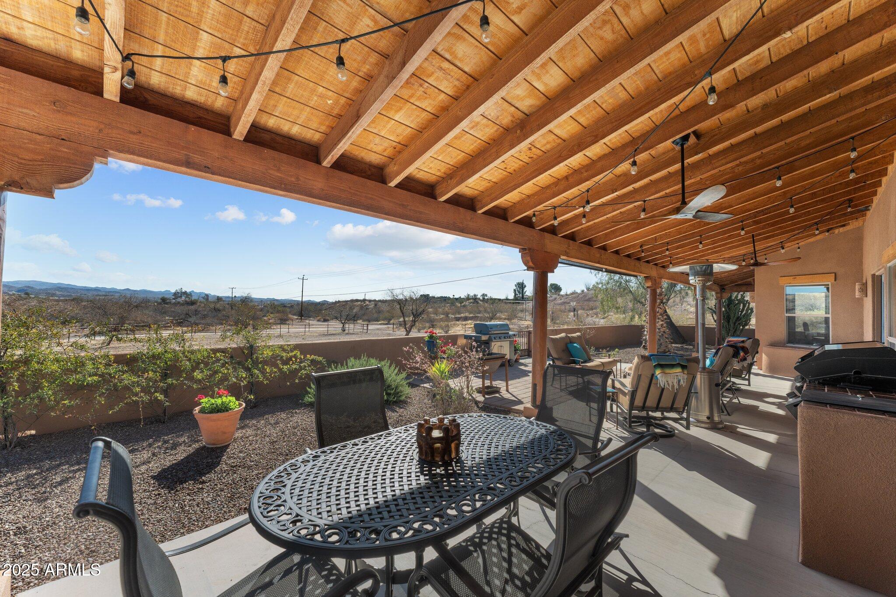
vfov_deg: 81.2
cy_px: 298
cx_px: 448
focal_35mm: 14
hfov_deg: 104.3
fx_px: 348
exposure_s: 1/1000
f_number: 8
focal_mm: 14
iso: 400
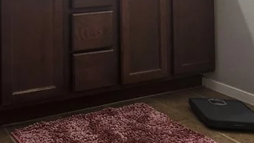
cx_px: 9
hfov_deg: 40.7
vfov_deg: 23.2
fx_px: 303
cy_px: -47
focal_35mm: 45
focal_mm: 2.2
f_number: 2.2
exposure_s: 1/60
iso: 100
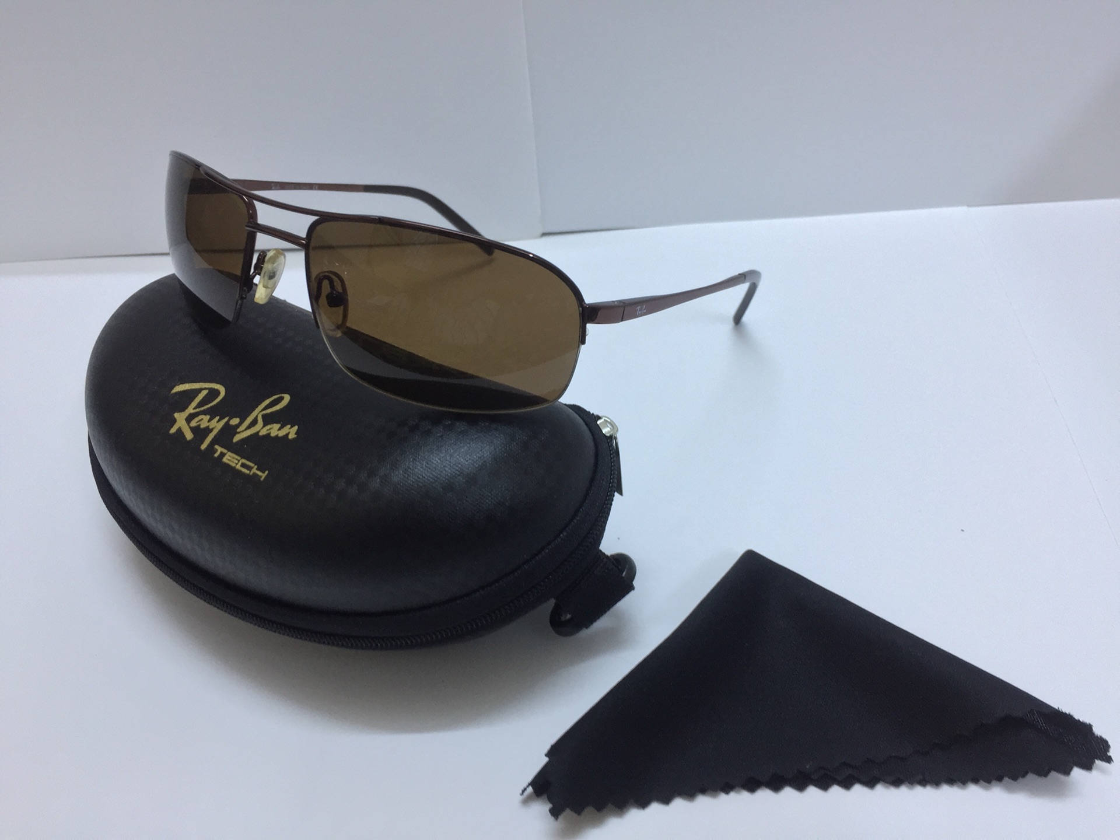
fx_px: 938
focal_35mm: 29
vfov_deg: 48.2
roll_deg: +4.7
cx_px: 560
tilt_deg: -39.8
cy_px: 420
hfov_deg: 61.7
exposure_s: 1/30
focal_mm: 4.15
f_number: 2.2
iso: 64
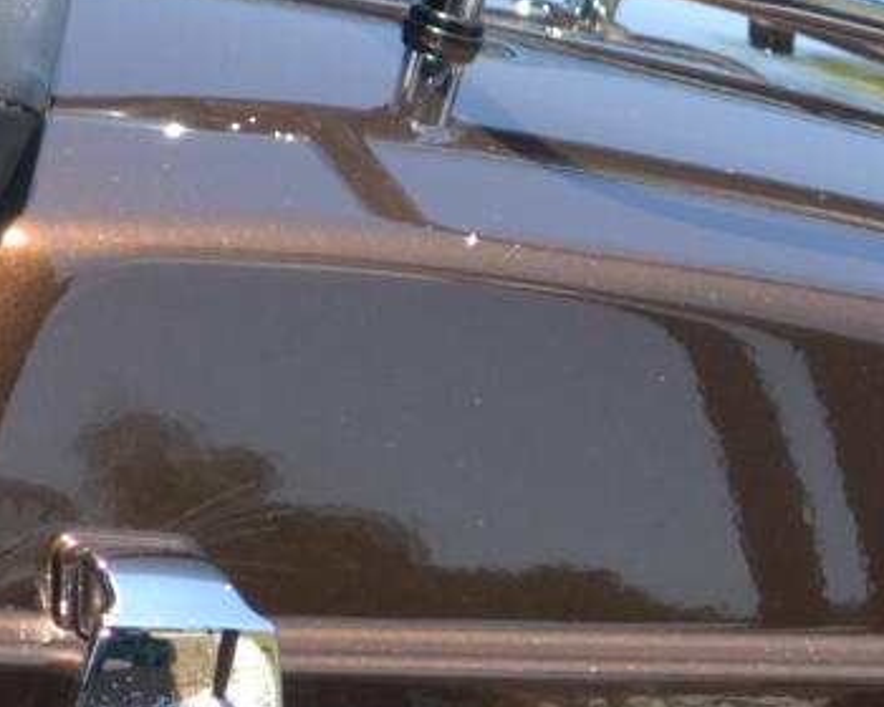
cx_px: -346
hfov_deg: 4.4
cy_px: 655
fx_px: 11582
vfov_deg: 3.5
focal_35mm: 443
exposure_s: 1/160
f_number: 5.6
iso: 100
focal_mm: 55
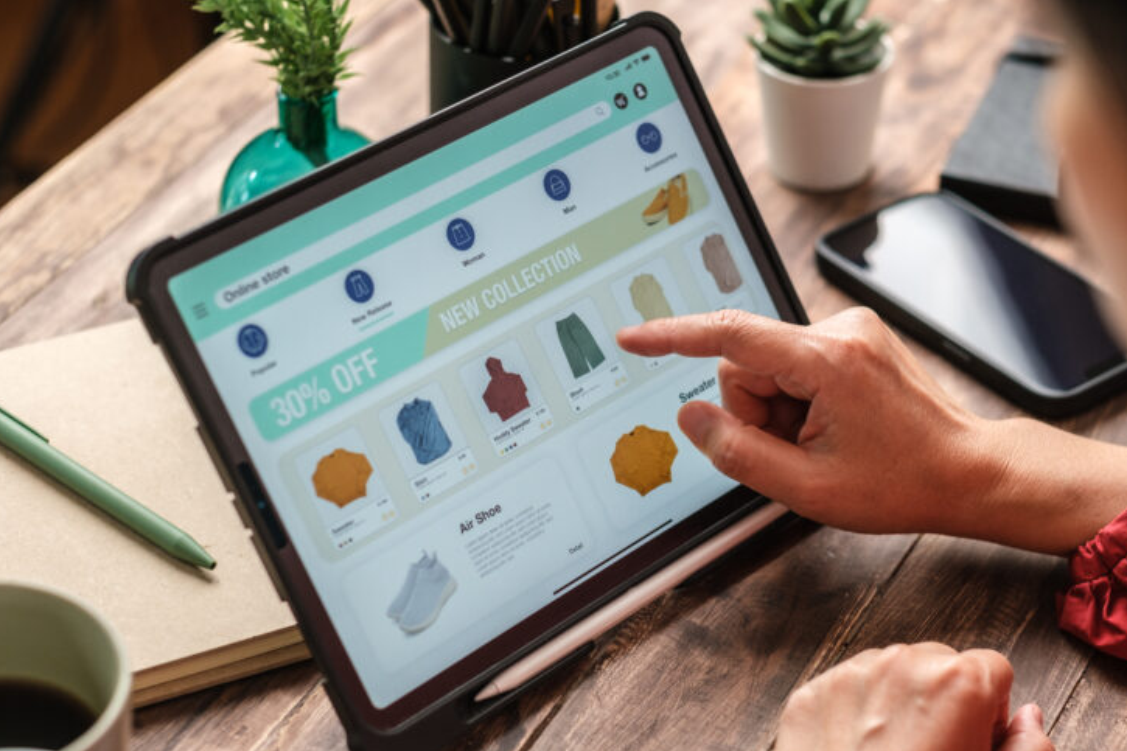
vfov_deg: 15.4
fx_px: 2785
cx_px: 591
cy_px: 384
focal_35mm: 89
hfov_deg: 22.9
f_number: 2.8
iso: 320
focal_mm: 56
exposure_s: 1/160
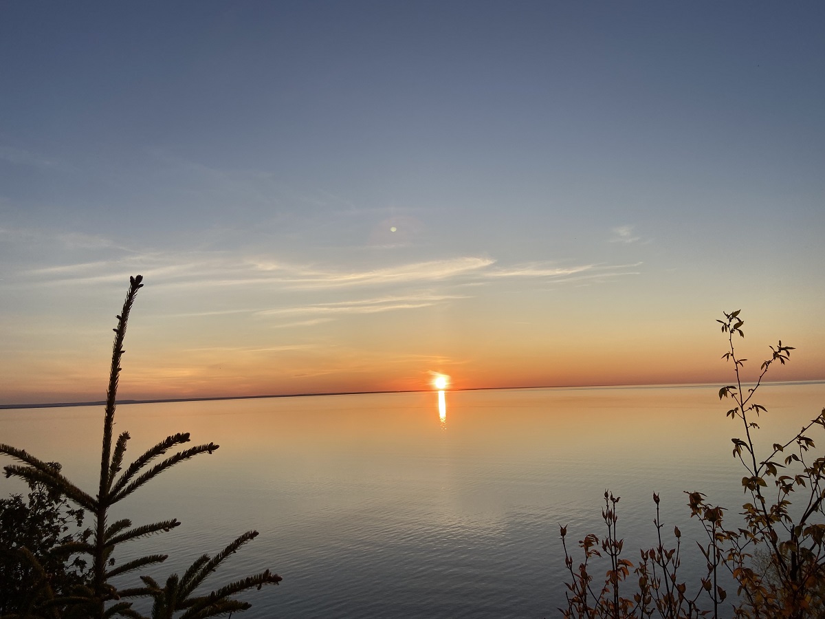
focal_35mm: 26
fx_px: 620
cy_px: 310
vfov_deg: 53.1
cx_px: 412
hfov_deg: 67.3
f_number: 1.8
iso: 32
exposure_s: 1/1258
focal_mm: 4.25
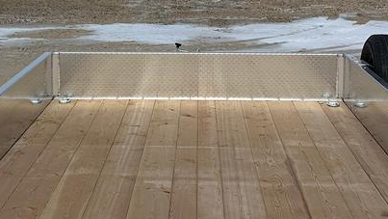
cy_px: 38
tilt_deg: -7.1
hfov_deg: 25.6
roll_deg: -0.1
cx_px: 191
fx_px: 854
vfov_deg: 14.5
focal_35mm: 83
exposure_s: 1/12048
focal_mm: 6.86
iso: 80
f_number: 1.78
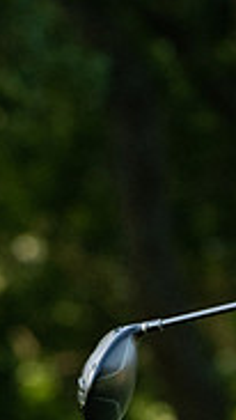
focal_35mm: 1294
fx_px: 14389
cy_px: 442
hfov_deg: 0.9
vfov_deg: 1.7
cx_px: 628
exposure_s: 1/1600
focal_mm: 260
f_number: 6.3
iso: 1600
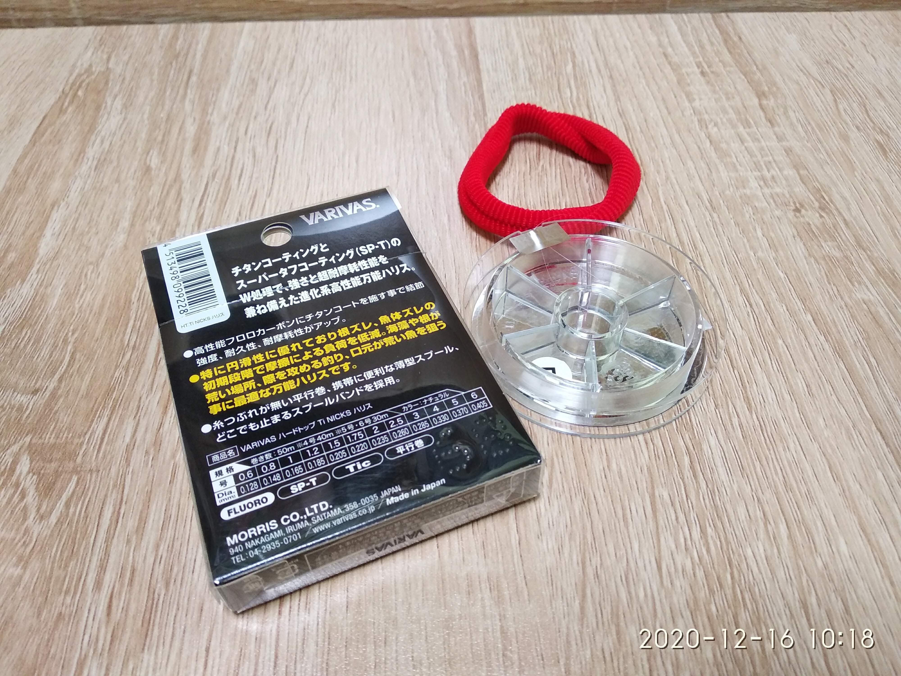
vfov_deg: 53.1
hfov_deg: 67.3
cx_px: 450
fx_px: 677
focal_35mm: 26
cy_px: 338
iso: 400
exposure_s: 1/33
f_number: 2.2
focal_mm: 3.81
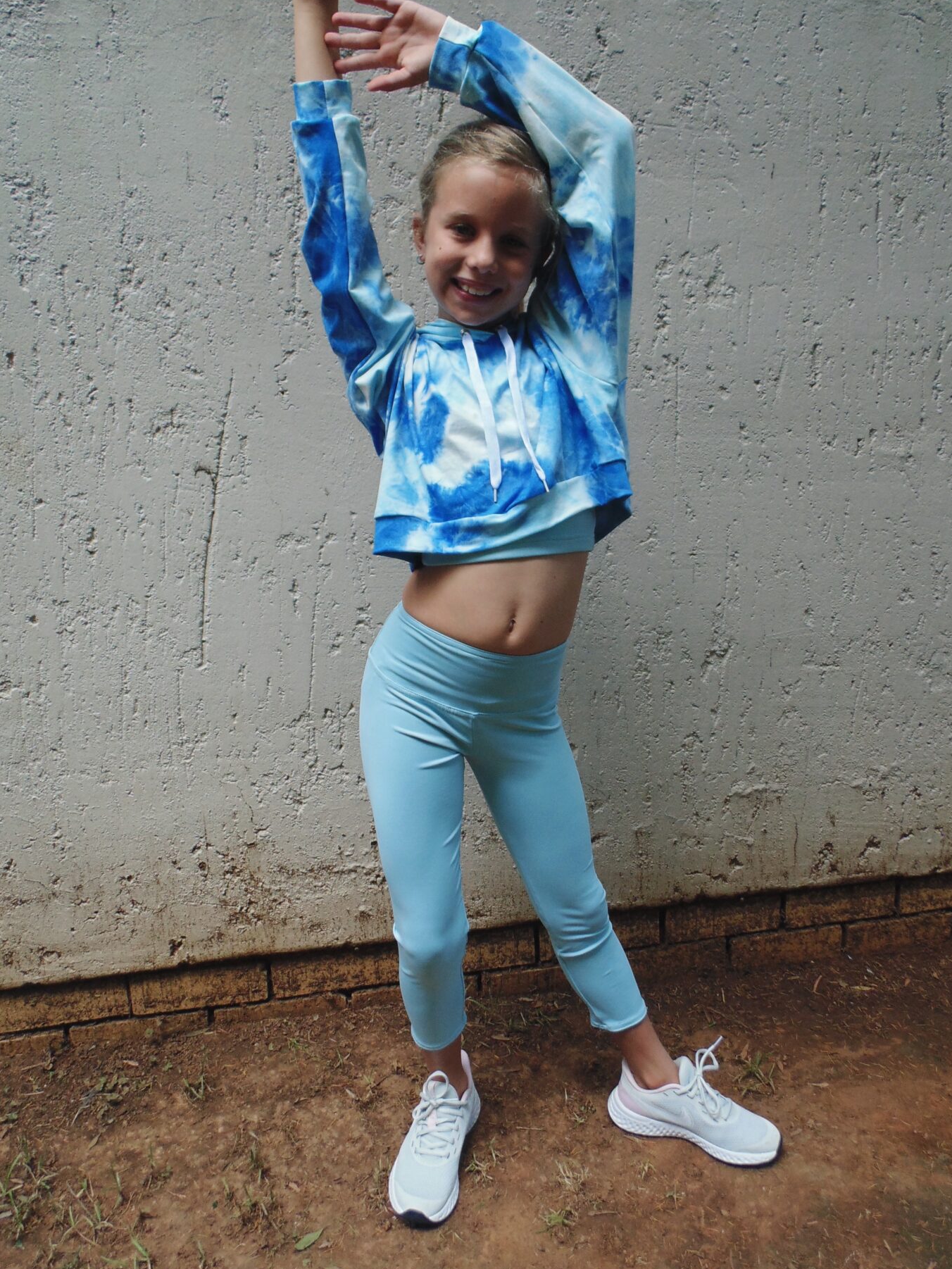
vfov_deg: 69.3
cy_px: 580
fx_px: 917
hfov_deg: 54.9
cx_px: 484
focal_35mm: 25
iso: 80
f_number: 3.1
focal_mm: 4
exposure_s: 1/100
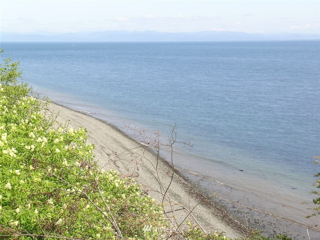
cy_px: 120
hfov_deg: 27.8
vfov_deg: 21.0
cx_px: 160
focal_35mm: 70
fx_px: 647
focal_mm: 14.5
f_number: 6.9
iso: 50
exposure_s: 1/148
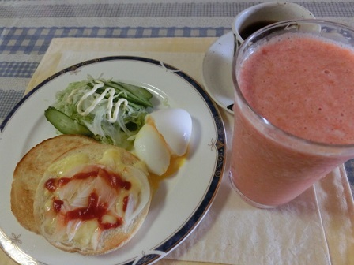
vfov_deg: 54.9
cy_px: 132
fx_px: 256
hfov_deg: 69.4
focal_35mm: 25
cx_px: 177
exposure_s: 1/125
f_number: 3.3
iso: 800
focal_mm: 4.4
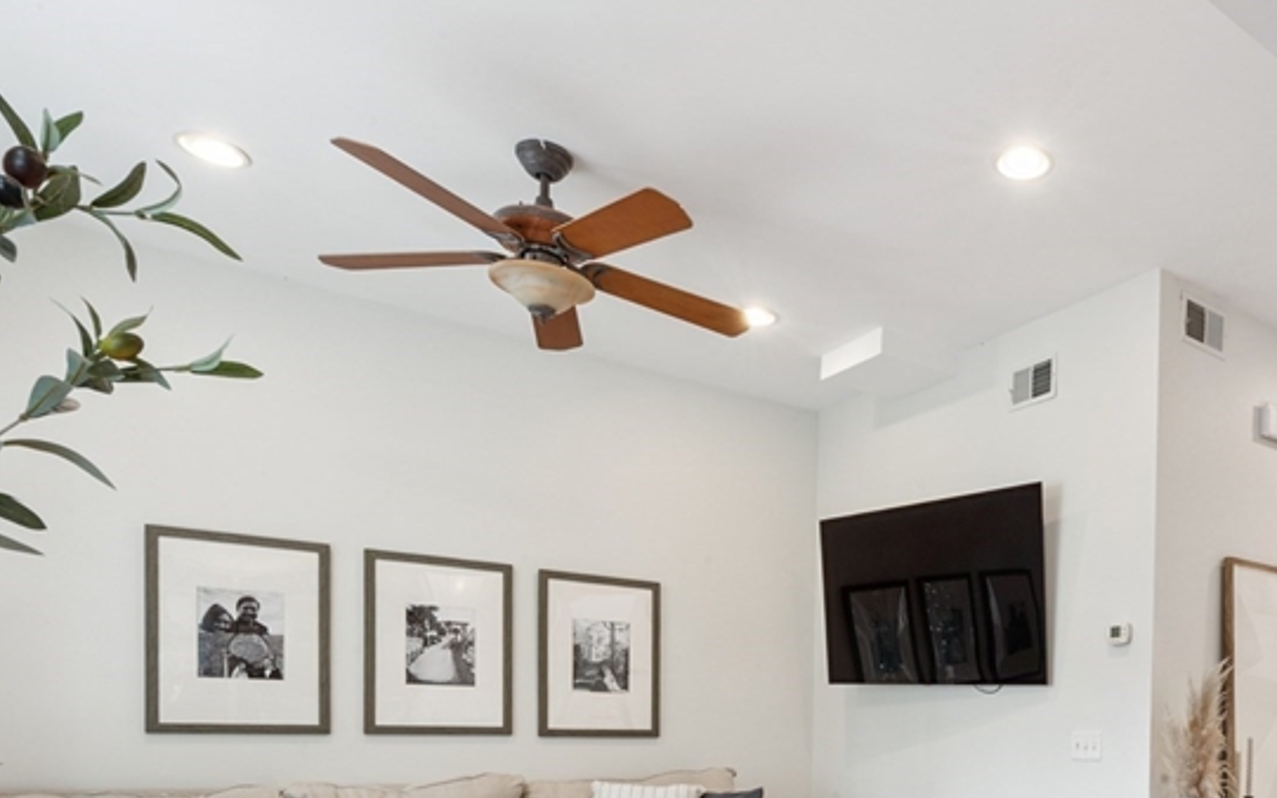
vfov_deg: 42.1
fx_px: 940
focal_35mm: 27
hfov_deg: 63.0
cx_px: 1008
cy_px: 726
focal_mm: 14
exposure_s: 1.3
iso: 100
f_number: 22
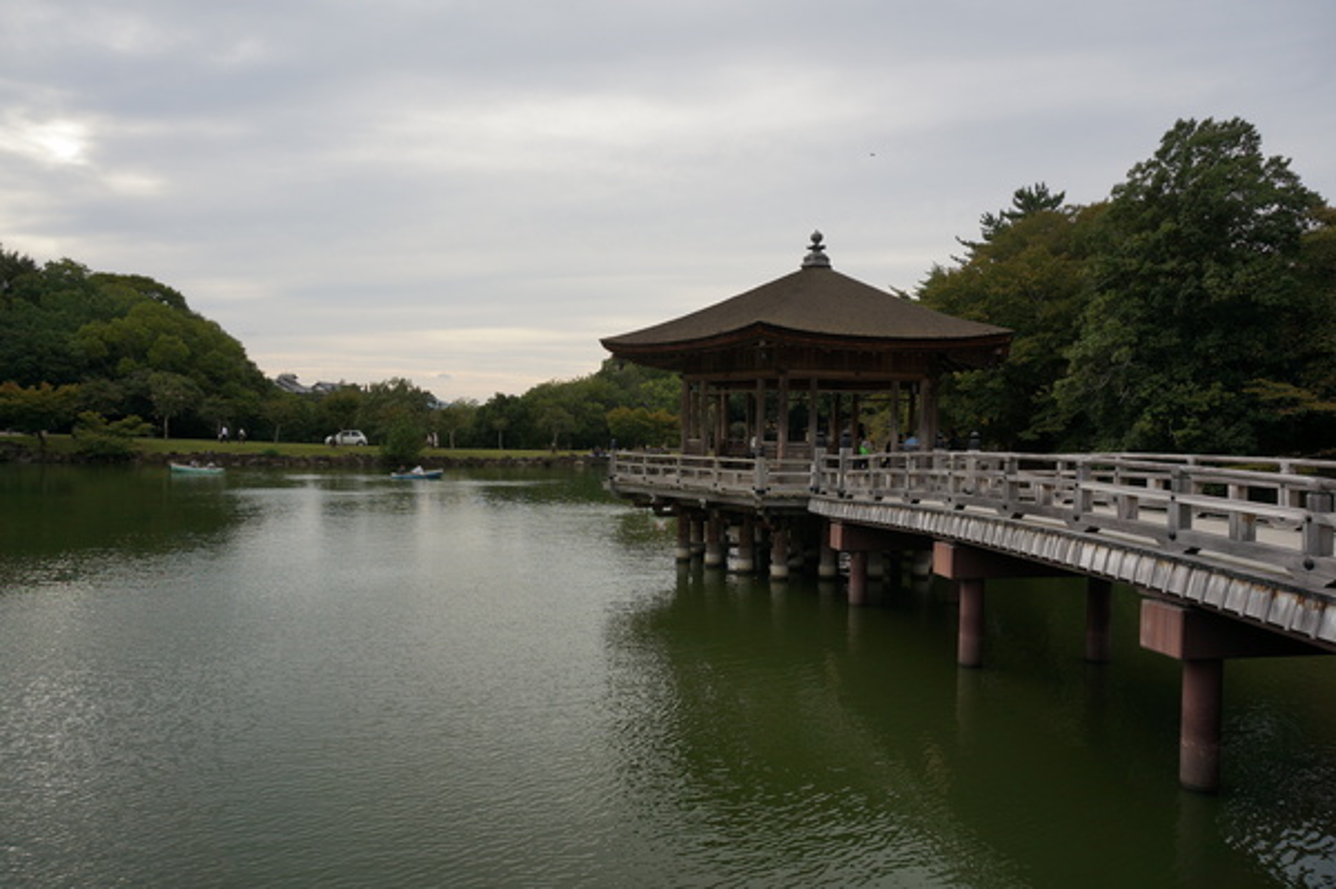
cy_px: 444
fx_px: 890
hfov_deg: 73.8
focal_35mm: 24
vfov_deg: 53.1
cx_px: 668
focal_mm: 16
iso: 100
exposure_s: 1/100
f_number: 7.1
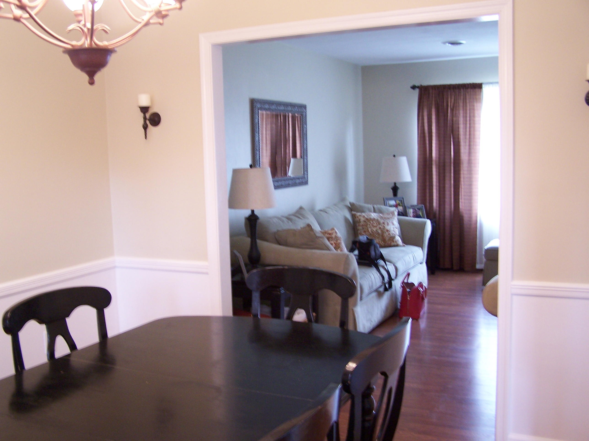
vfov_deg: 37.7
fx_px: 647
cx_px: 294
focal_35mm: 38
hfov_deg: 49.0
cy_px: 220
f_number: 2.8
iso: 140
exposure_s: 1/10
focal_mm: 6.3
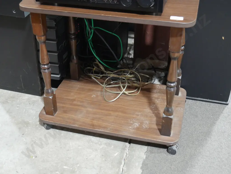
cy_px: 87
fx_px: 334
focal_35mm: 50
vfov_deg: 29.1
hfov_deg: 38.2
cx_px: 116
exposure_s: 1/60
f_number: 5.3
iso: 3200
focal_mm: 25
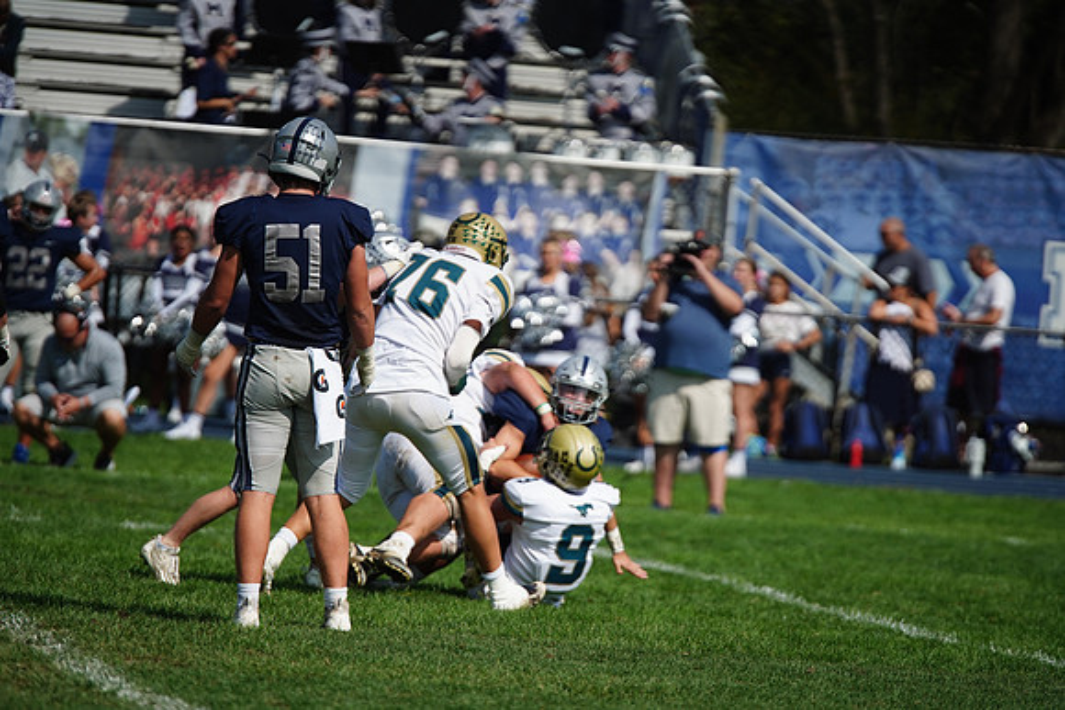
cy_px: 355
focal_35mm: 300
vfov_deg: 4.6
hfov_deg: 6.9
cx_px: 532
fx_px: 8877
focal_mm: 300
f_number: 2.8
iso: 400
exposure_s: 1/8000
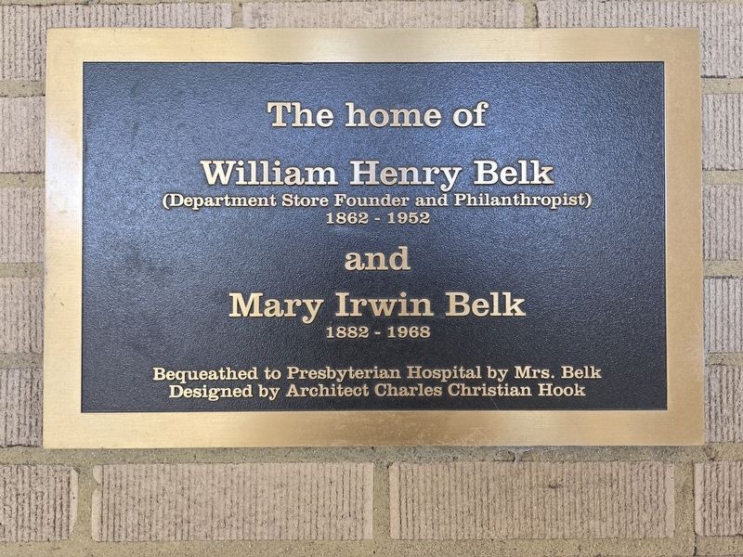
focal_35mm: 23
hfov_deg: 73.9
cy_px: 278
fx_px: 494
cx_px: 372
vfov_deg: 58.9
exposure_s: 1/120
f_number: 1.8
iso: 160
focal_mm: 5.4
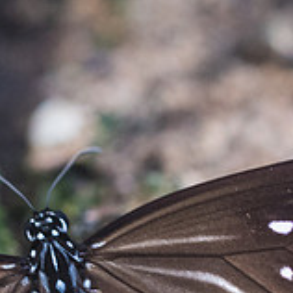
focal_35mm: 1025
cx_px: 40
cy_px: 278
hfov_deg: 1.7
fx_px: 9816
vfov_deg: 1.7
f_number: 4.5
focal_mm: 150
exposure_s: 1/200
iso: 800
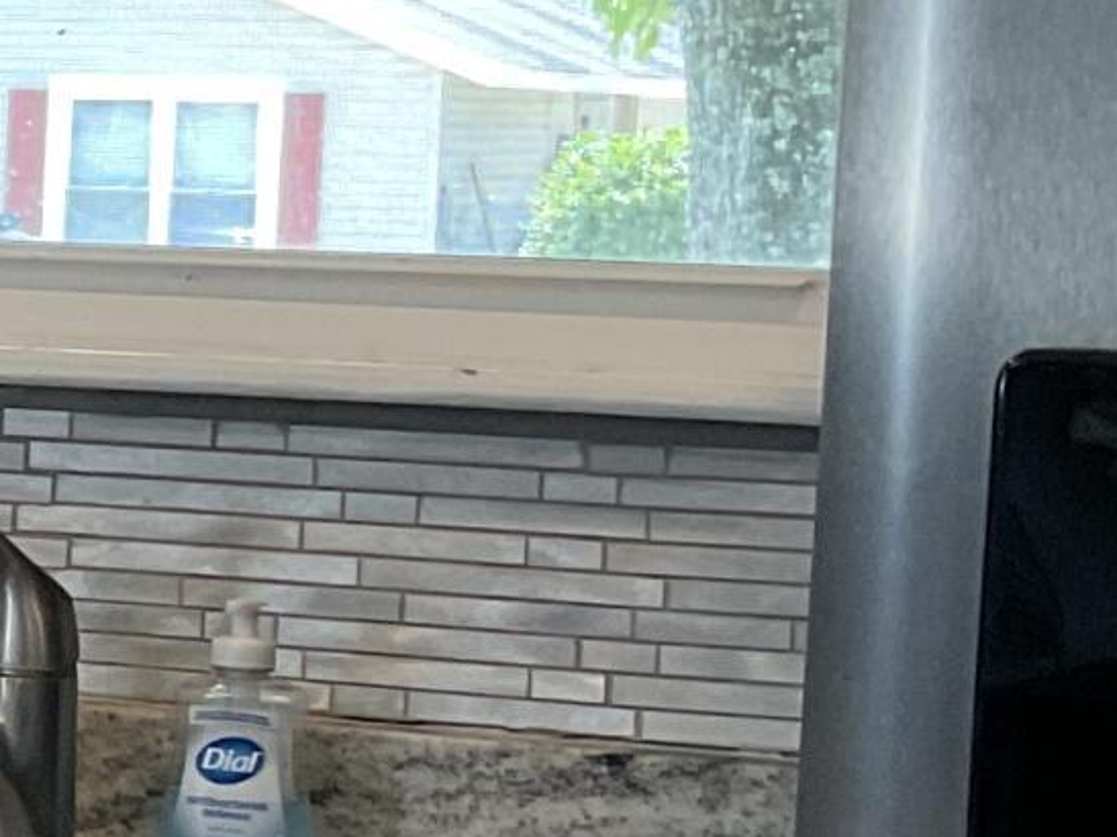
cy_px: 461
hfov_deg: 10.7
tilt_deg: -4.5
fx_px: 5130
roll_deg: -1.9
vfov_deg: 9.3
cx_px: -1548
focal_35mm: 159
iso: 50
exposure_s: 1/60
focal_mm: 3
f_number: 1.8
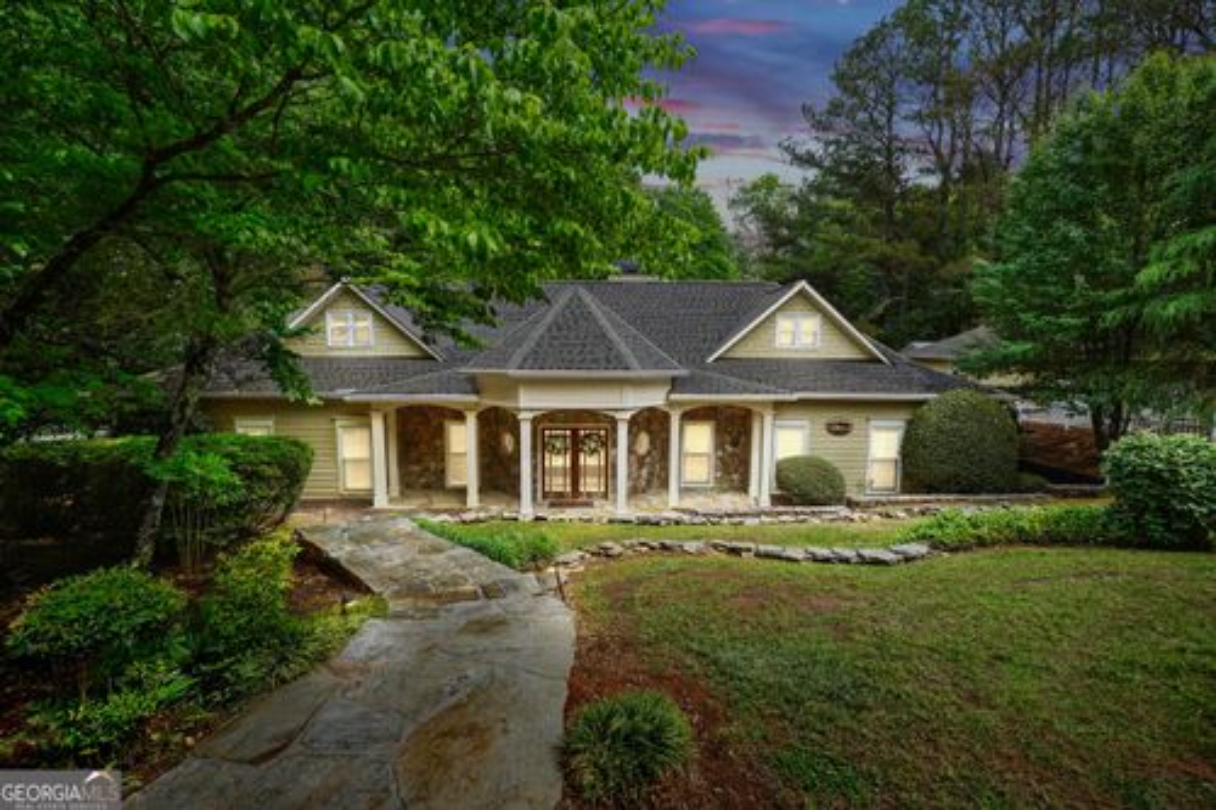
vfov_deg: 77.3
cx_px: 608
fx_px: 506
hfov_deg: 100.4
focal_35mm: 15
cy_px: 405
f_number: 7.1
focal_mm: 10
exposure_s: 1/100
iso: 100
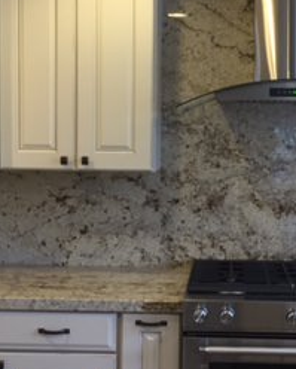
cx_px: 201
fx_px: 798
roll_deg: -2.1
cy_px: 177
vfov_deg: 26.0
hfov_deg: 20.9
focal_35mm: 73
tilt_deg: -5.7
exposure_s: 1/30
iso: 64
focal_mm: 4.15
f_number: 2.2
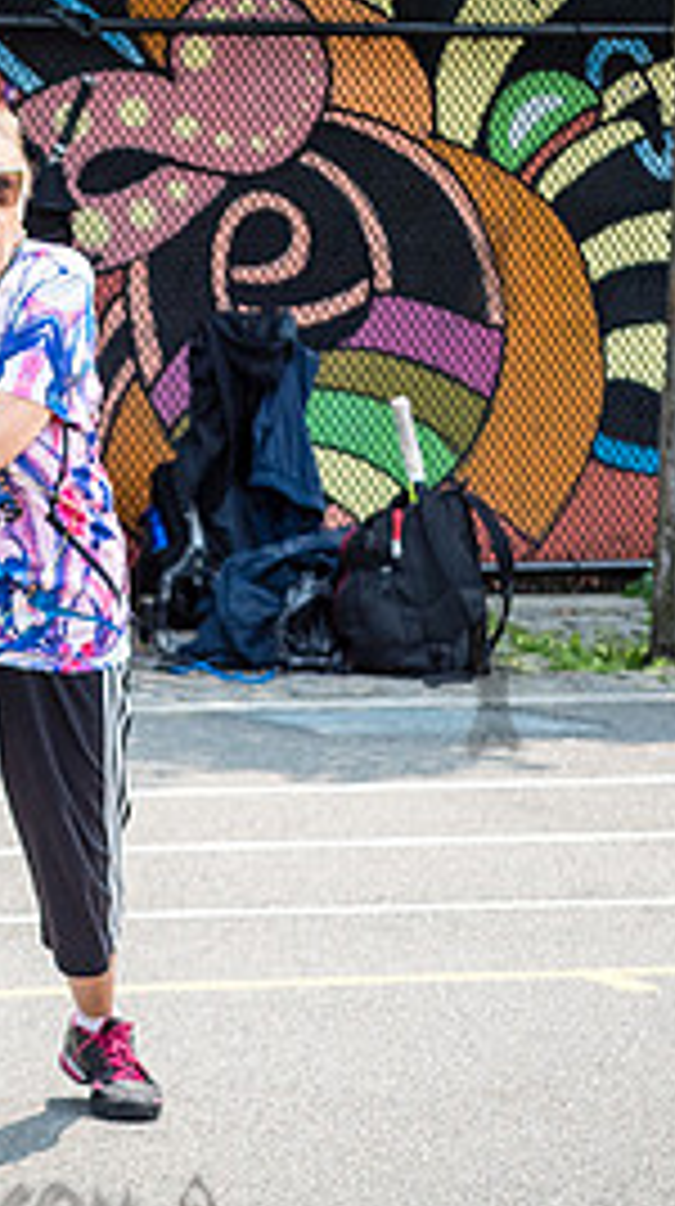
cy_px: 568
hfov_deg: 5.4
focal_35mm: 223
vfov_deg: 9.7
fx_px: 7123
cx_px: -26
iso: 200
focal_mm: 62
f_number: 4.5
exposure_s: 1/1250
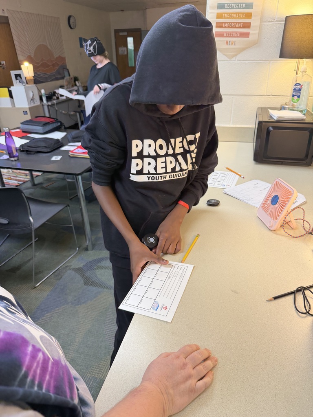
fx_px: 289
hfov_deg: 56.8
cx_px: 156
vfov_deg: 71.6
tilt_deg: -27.0
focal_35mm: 24
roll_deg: +1.7
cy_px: 208
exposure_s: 1/60
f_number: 1.78
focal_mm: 6.76
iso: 160
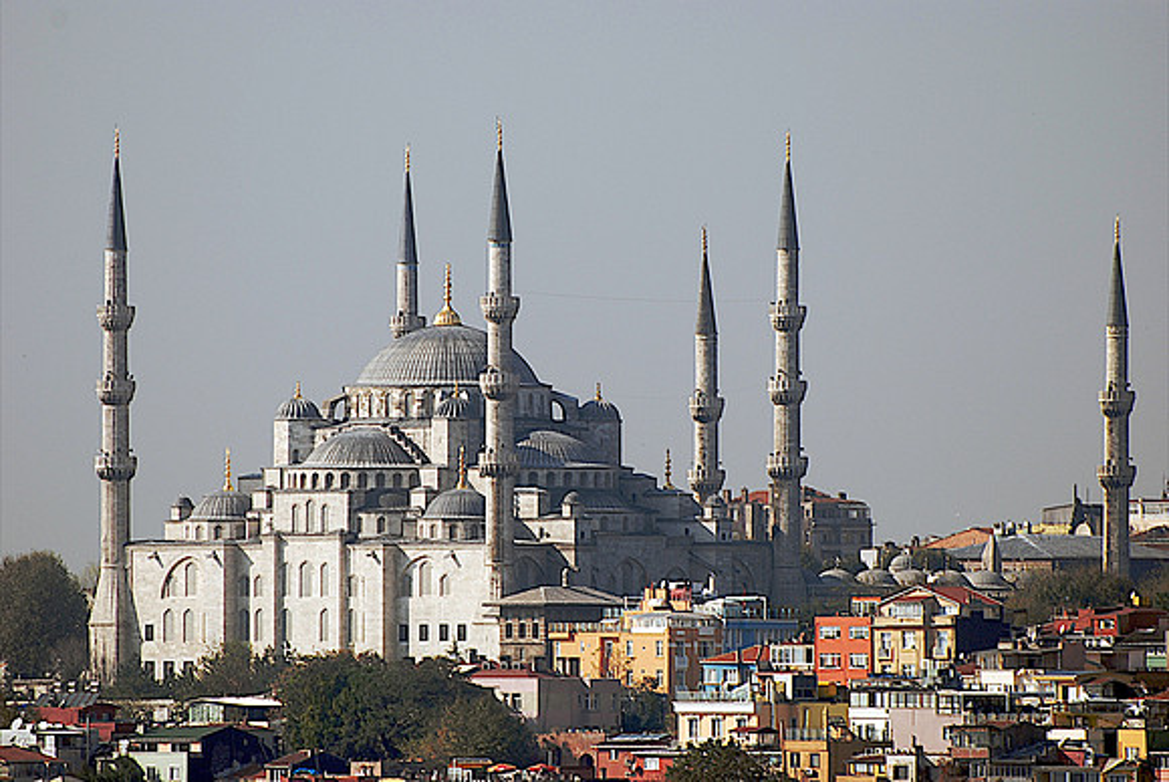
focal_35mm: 450
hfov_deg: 4.6
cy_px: 391
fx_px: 14627
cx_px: 584
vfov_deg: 3.1
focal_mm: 300
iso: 100
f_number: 5.6
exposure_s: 1/500
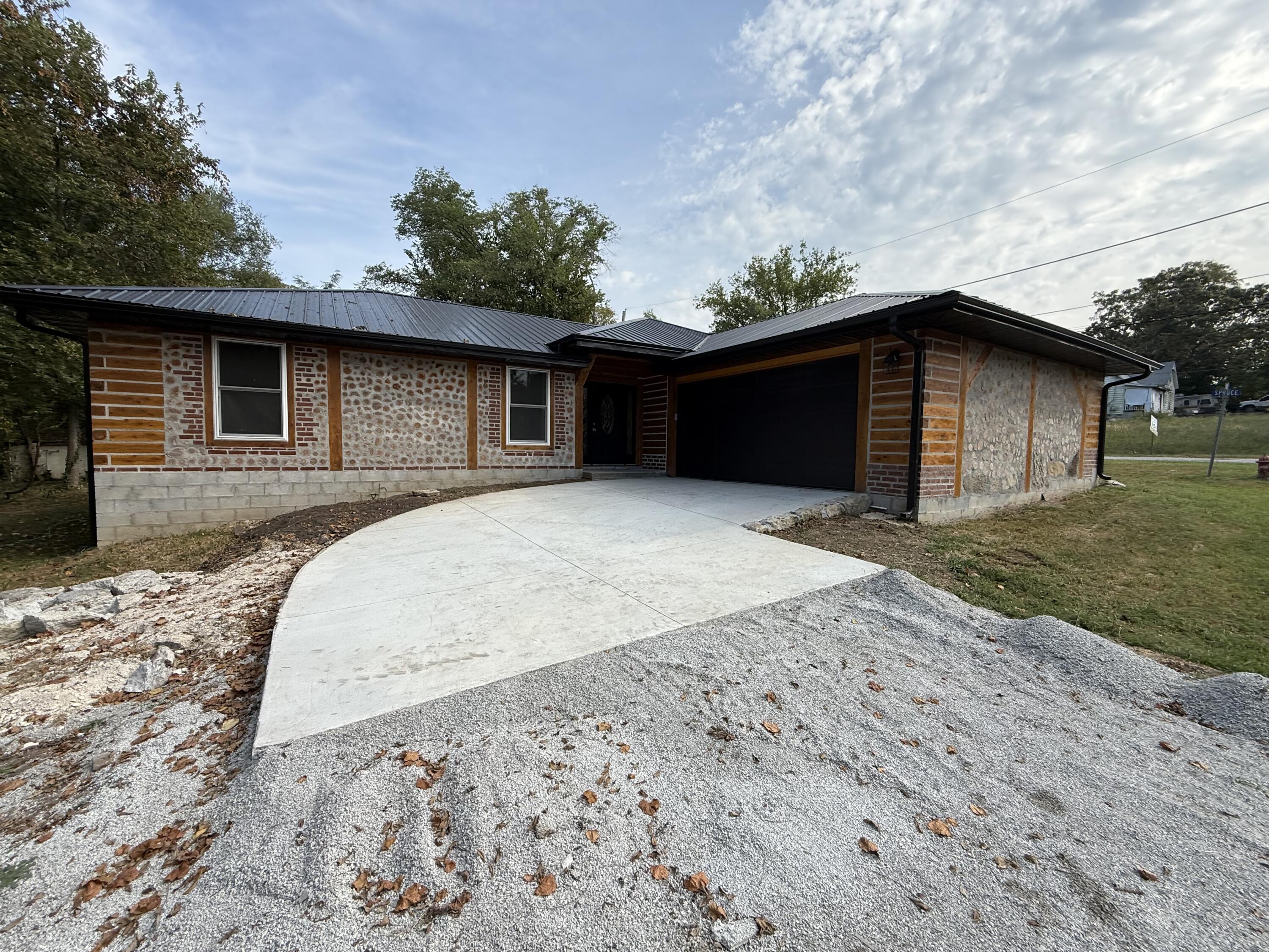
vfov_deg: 85.7
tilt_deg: -2.8
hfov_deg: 102.1
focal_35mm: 14
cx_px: 634
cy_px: 476
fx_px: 513
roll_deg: -1.2
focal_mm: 2.22
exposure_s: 1/901
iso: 50
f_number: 2.2
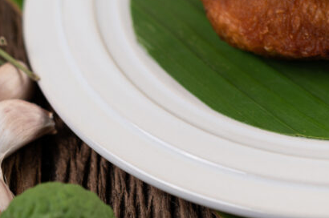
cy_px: -47
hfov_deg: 13.4
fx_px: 1369
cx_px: 376
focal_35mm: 150
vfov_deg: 9.0
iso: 100
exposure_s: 1/125
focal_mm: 60
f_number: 5.6
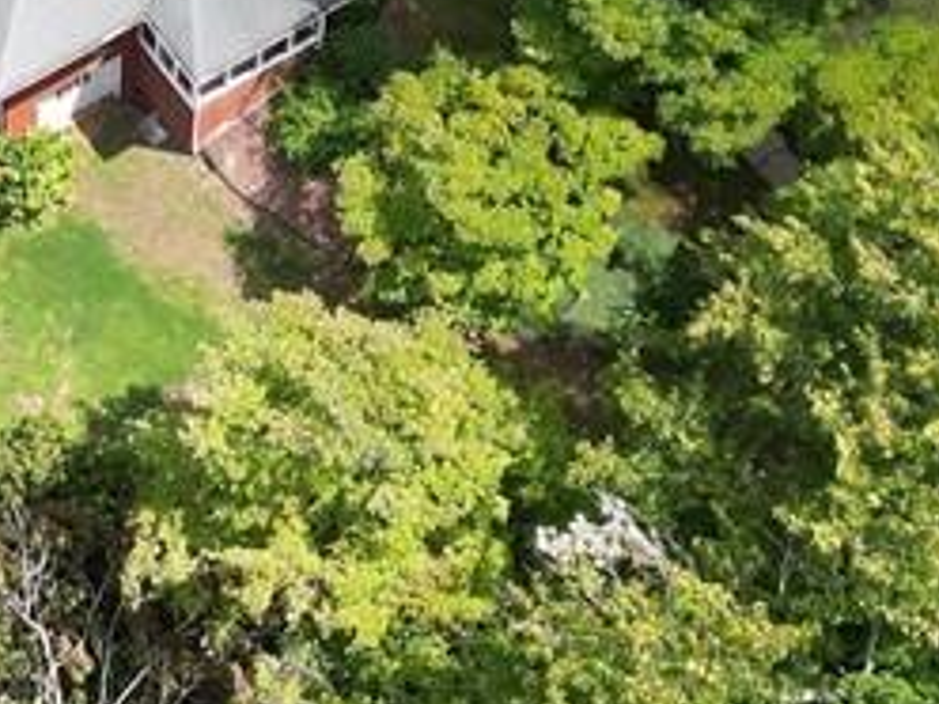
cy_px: 0
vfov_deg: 14.7
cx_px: 42
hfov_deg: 19.4
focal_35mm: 99
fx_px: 2685
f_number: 1.7
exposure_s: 1/1250
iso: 100
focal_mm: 6.72
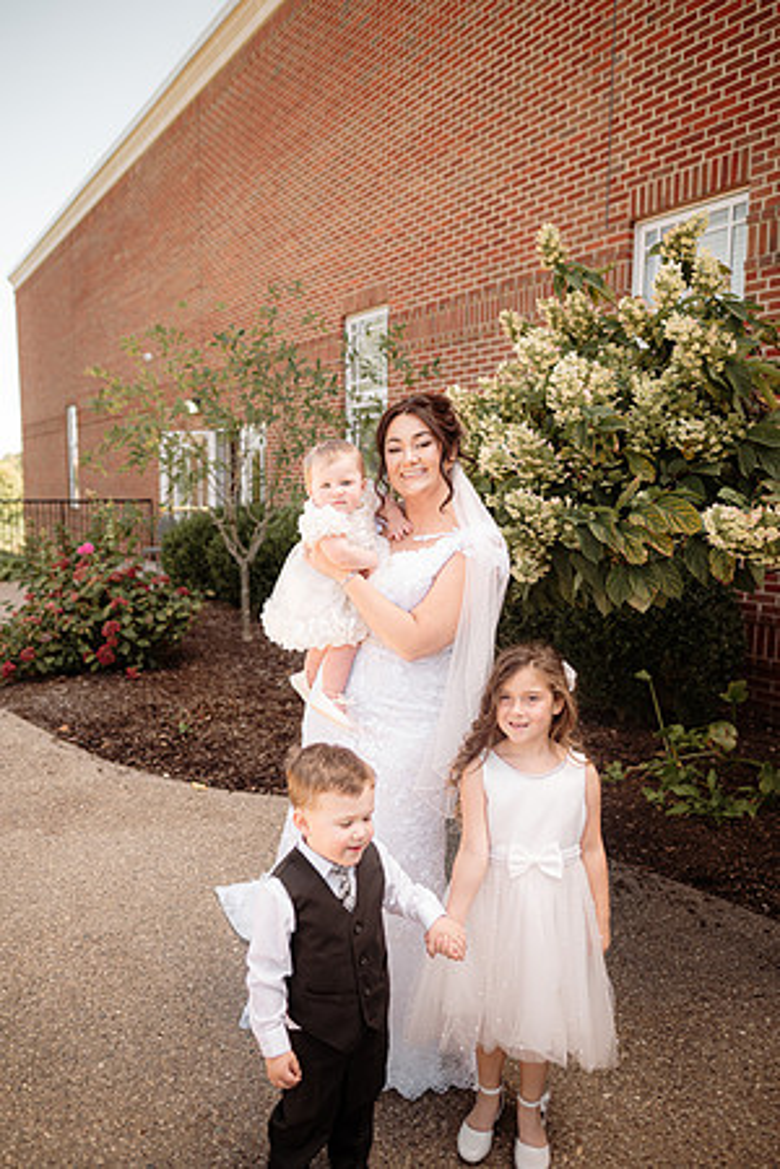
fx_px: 780
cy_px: 584
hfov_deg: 53.1
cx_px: 390
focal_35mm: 24
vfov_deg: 73.7
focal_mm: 24
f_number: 2.2
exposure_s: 1/640
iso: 125
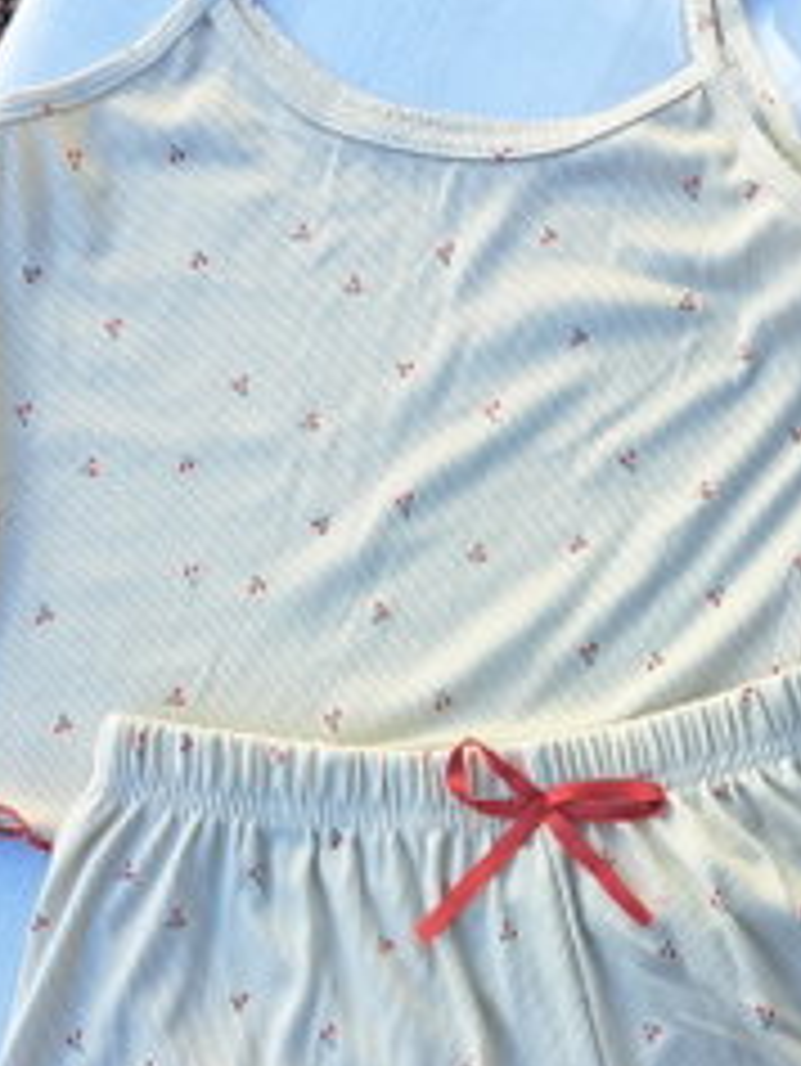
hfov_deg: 26.8
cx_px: 558
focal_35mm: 54
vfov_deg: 35.0
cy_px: 762
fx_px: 1665
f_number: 1.8
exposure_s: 1/146
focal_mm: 5.23
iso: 50
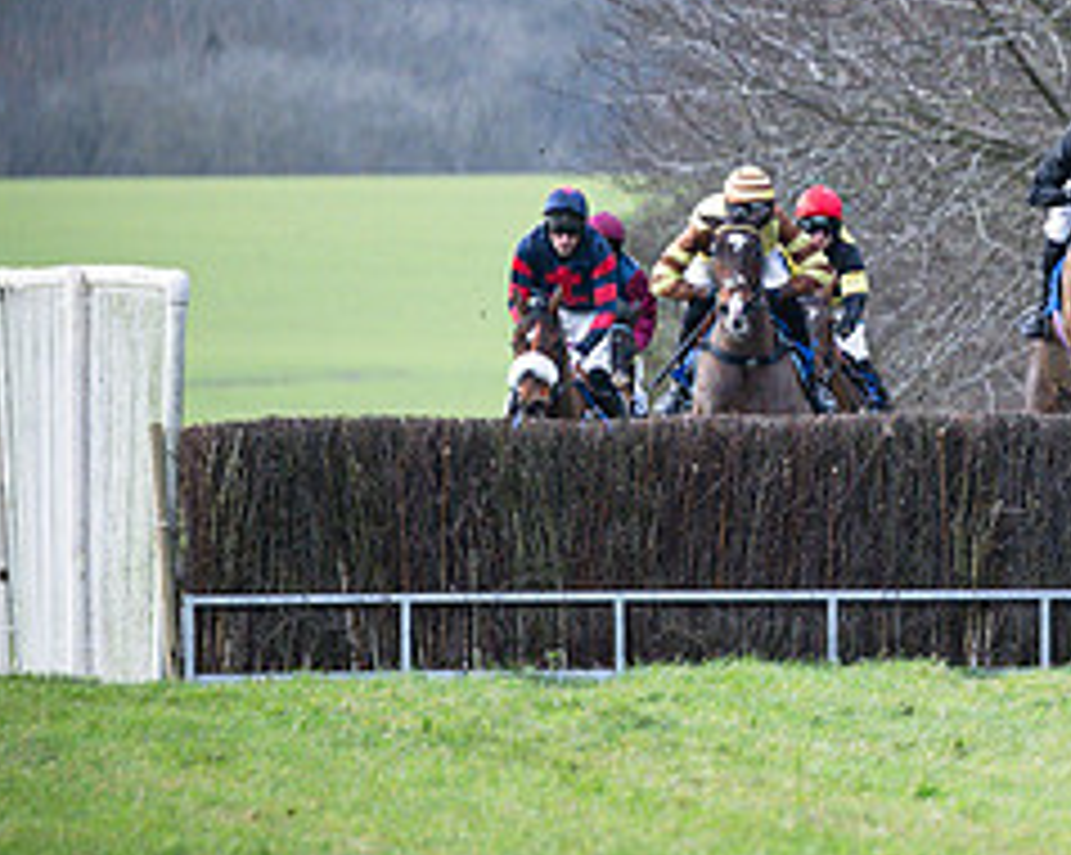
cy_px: 595
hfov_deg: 1.8
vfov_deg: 1.5
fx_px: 33382
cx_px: 1570
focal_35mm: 1054
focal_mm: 180
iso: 400
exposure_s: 1/1250
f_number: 2.8
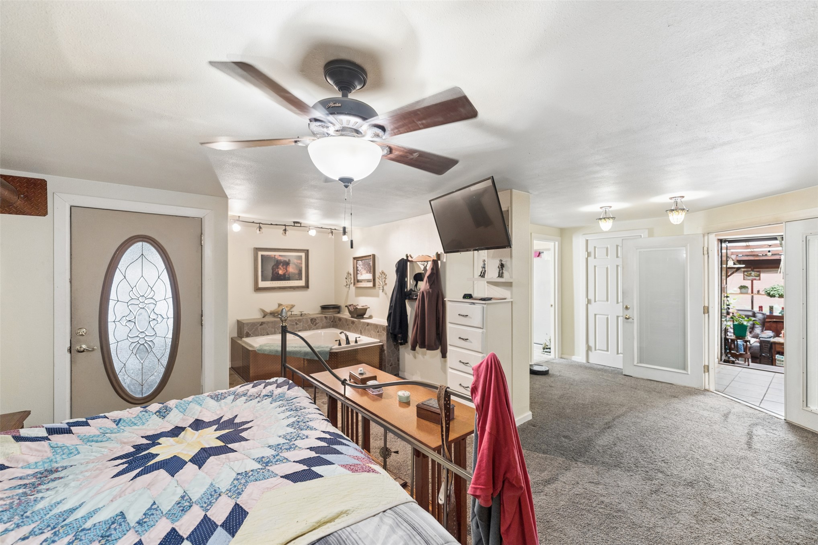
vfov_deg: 81.2
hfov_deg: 104.3
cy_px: 272
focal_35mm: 14
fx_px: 318
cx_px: 409
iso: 400
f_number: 2.8
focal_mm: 14
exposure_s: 1/60
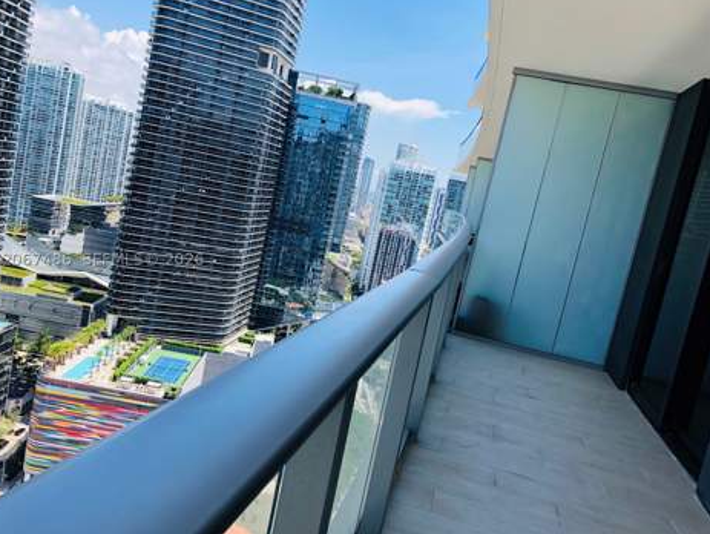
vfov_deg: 48.3
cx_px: 345
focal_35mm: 29
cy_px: 259
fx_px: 595
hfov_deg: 61.6
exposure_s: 1/738
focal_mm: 4
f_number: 1.8
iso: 20
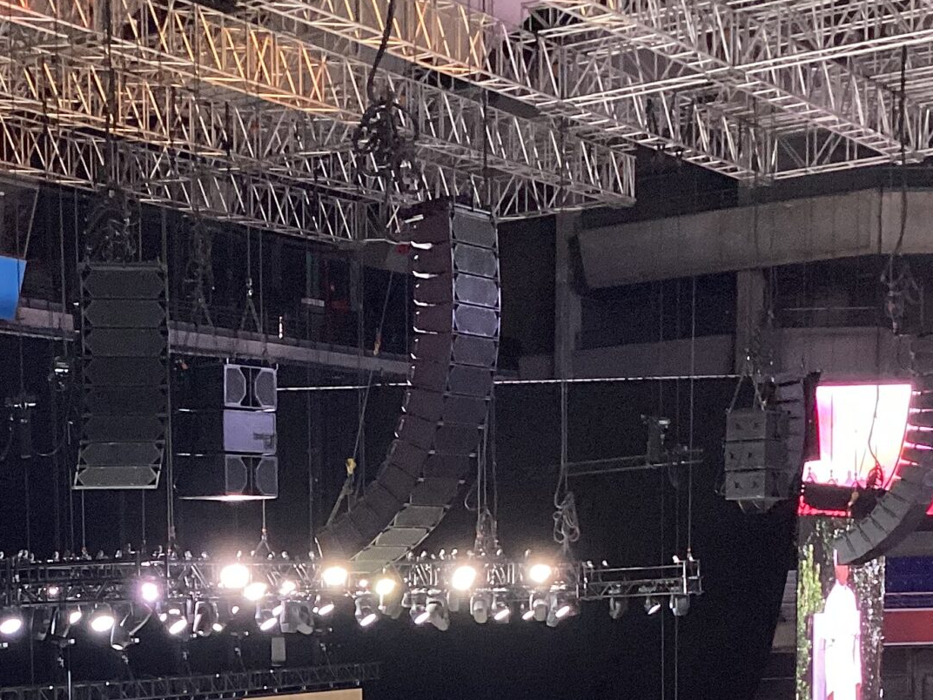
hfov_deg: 25.5
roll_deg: +1.6
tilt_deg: -4.7
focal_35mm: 74
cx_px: 94
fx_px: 1995
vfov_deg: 19.2
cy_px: 746
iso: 80
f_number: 2.4
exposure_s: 1/60
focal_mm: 3.3
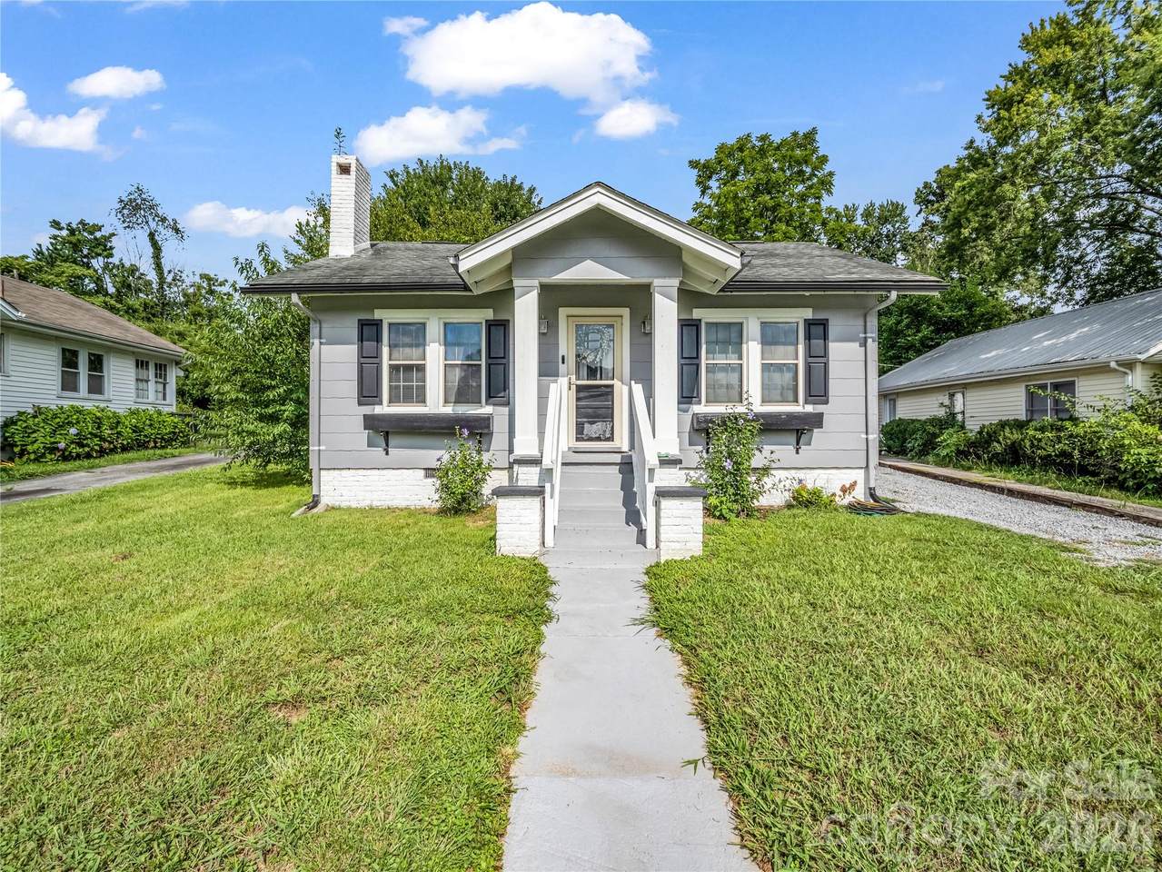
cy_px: 436
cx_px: 581
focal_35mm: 16
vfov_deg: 78.1
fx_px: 537
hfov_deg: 94.5
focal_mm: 8
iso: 400
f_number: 3.2
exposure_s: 1/8000
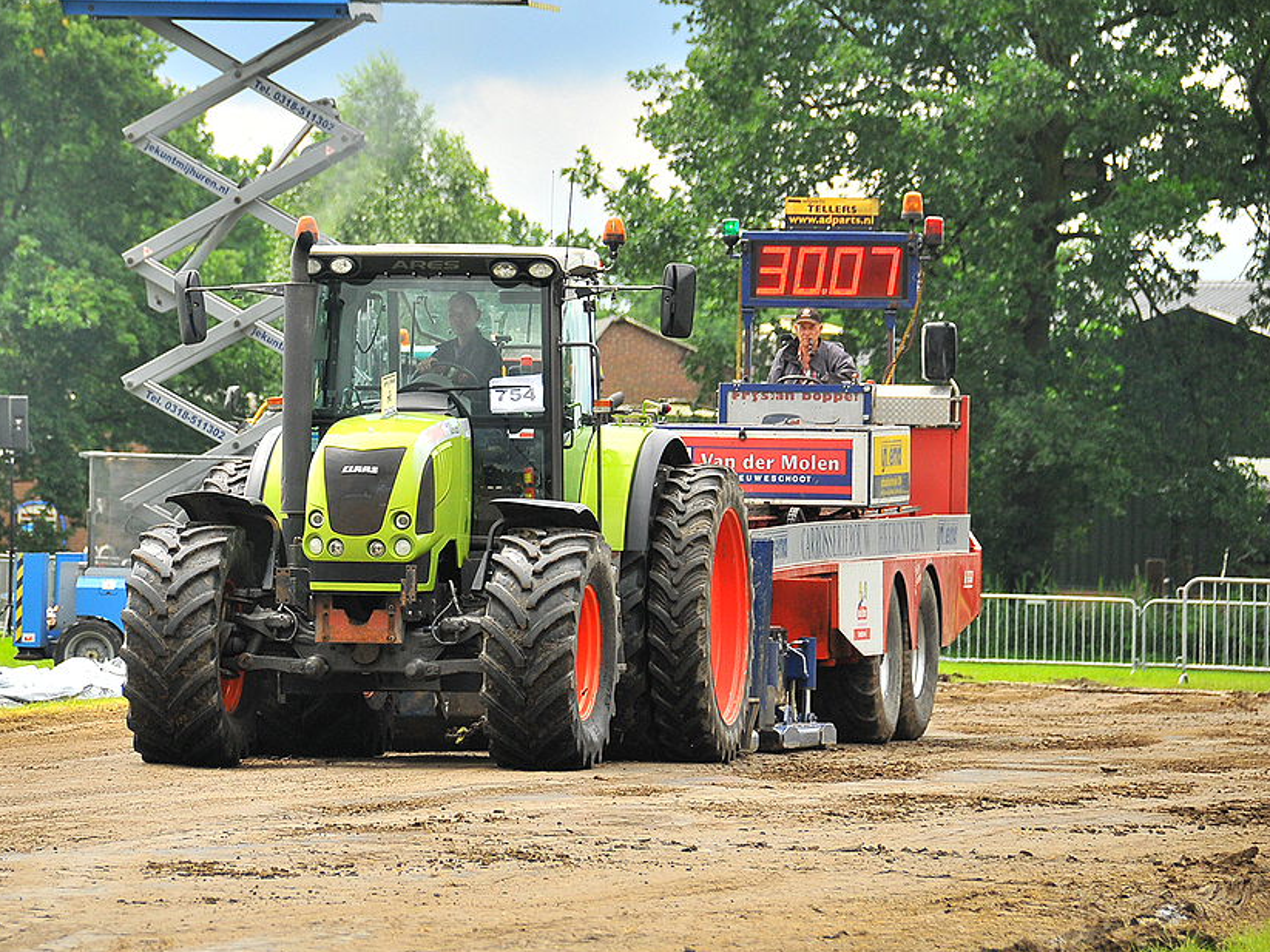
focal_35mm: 314
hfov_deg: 6.3
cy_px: 458
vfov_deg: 4.7
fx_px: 11504
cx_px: 489
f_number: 5.6
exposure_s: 1/1000
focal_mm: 175
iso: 500
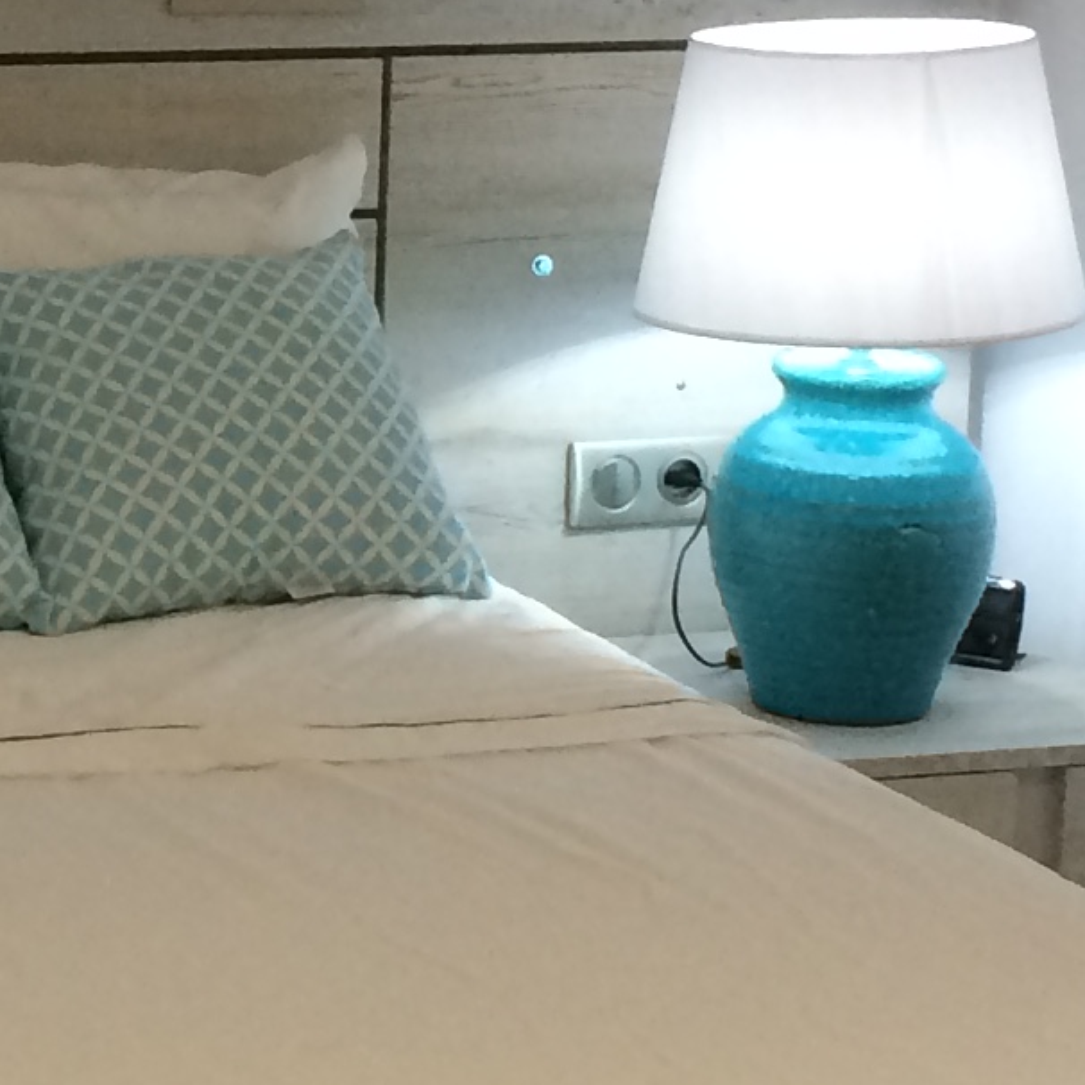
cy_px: 278
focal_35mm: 138
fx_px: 4894
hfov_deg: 12.4
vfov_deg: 12.6
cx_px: -172
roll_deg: -0.8
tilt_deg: -9.5
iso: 64
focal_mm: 4.15
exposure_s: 1/33
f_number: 2.2
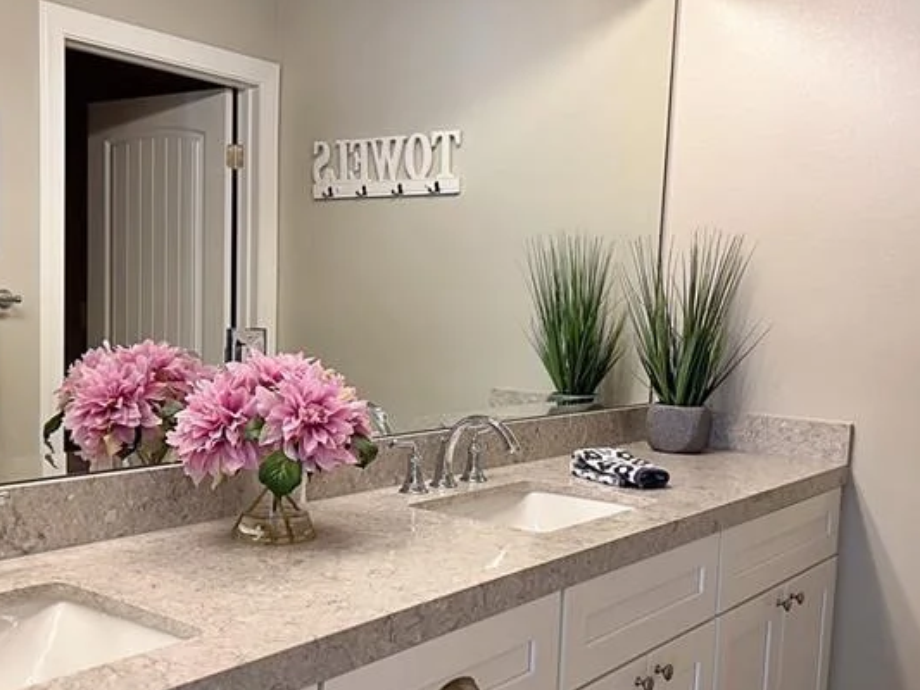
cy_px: 393
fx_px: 1037
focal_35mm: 39
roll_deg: -2.4
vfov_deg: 36.8
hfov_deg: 47.8
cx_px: 411
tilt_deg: -6.0
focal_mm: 5.7
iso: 80
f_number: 1.5
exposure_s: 1/60
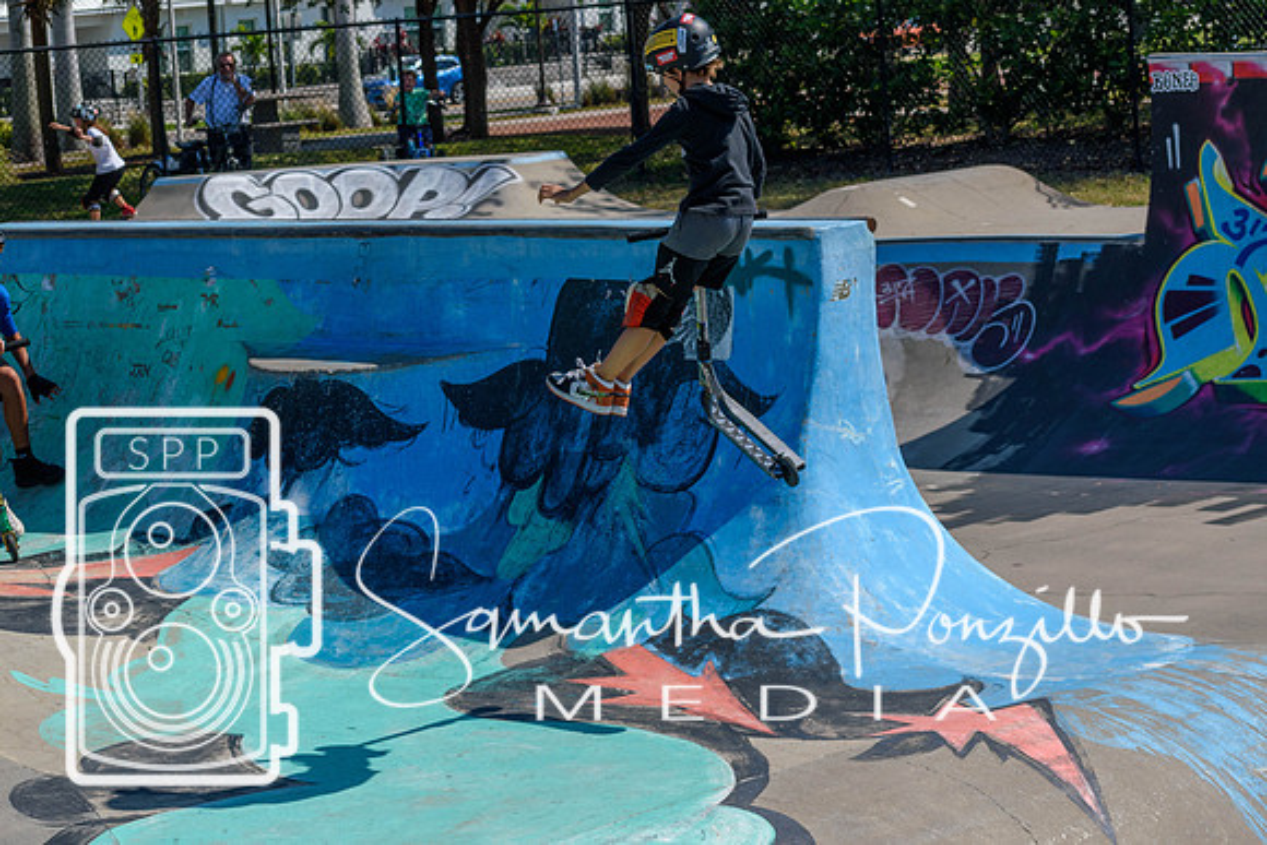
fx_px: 3802
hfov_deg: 18.9
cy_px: 422
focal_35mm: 108
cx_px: 634
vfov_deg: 12.7
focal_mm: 72
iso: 200
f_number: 8
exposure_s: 1/1000
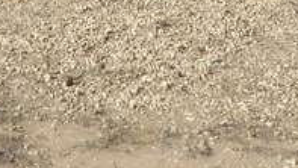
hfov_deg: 15.4
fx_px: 1075
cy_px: -166
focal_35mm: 136
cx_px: -21
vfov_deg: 8.5
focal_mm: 4.3
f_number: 3.5
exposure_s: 1/800
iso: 100
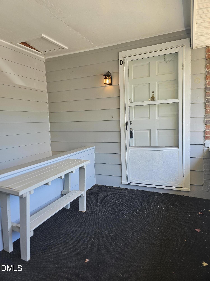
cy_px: 140
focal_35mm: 23
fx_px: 186
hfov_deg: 58.9
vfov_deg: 73.9
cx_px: 105
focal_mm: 6.3
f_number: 1.7
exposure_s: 1/120
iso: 40
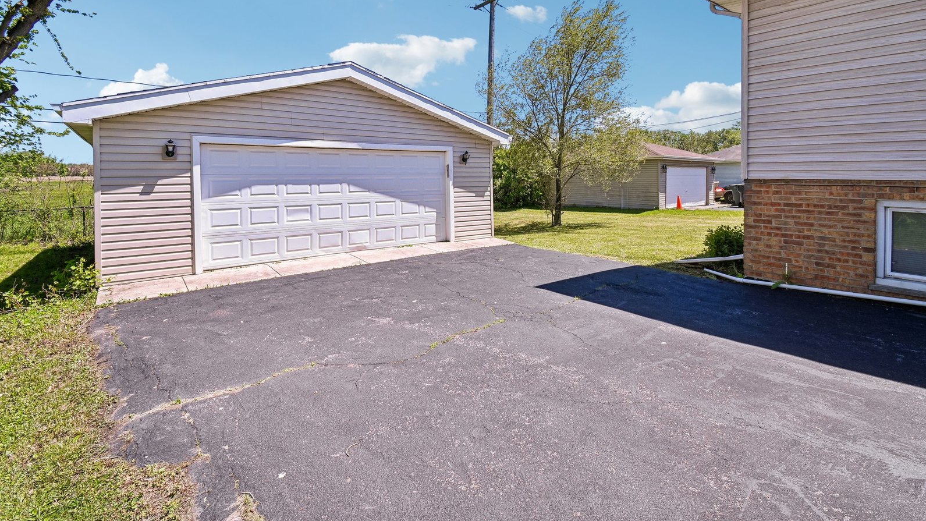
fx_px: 393
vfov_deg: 66.5
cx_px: 462
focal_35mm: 16
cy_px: 210
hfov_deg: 99.4
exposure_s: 1/200
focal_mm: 10
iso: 100
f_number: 8
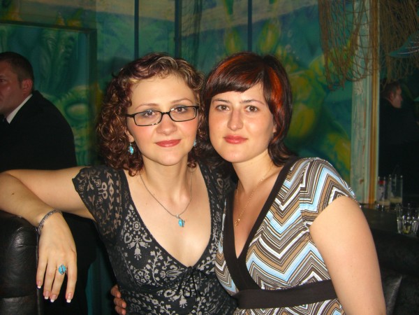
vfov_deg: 37.7
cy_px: 158
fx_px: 460
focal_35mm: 38
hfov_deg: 49.0
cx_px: 210
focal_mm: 7.9
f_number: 2.8
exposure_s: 1/60
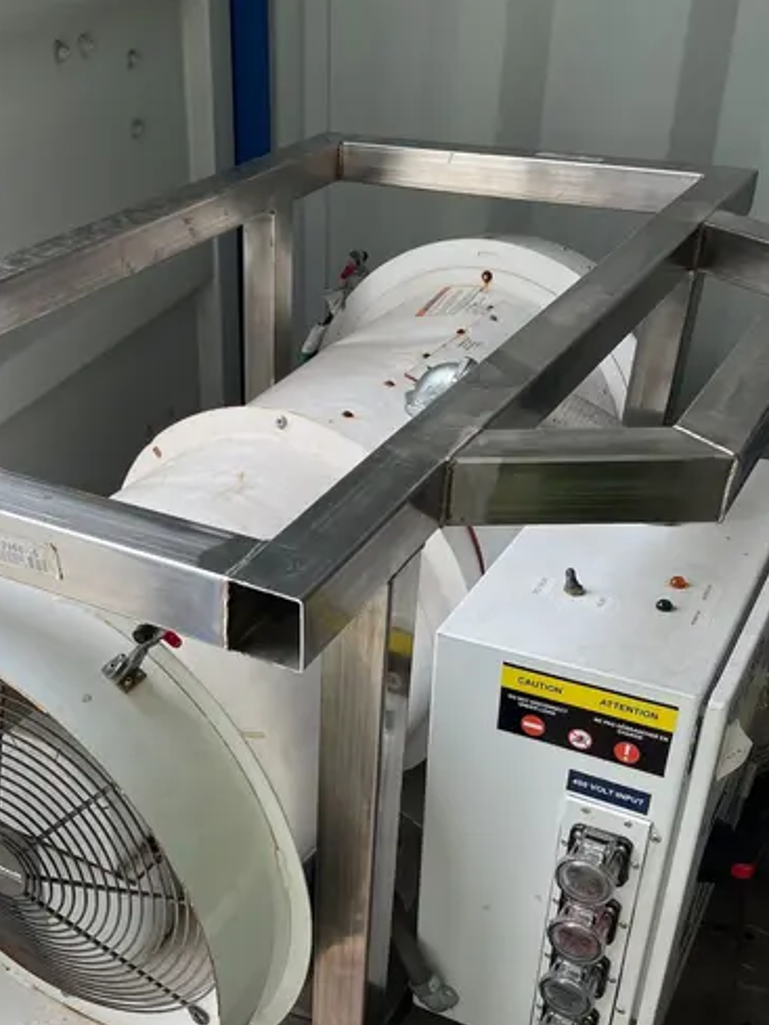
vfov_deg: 47.0
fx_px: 1155
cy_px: 691
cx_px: 235
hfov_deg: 36.3
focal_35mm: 39
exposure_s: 1/122
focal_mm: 5.1
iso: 50
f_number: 1.6
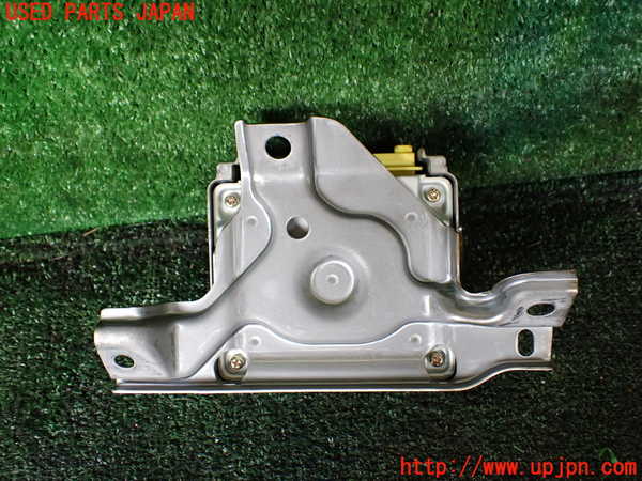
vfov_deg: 46.8
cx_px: 321
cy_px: 240
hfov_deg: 60.0
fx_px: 556
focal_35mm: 30
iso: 400
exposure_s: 1/125
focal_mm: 5.4
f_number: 2.3
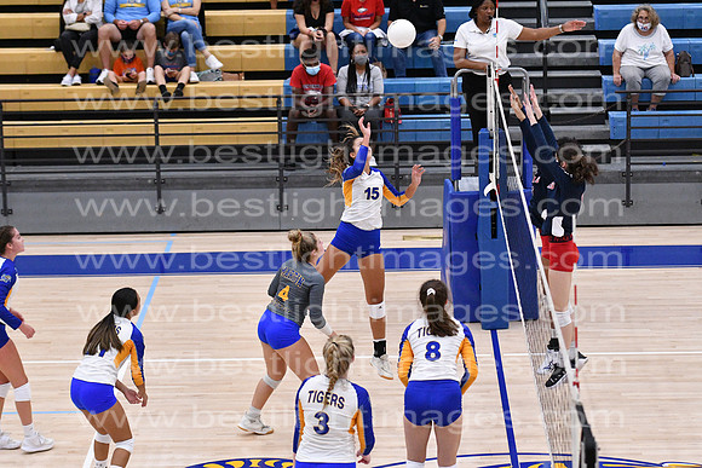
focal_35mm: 135
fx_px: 2633
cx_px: 351
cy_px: 234
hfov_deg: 15.2
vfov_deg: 10.2
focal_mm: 90
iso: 6400
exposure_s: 1/1000
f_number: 3.2
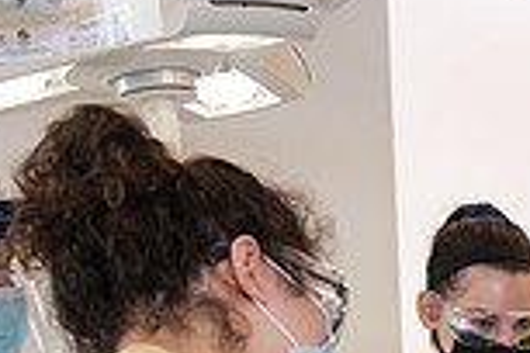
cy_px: 559
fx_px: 1781
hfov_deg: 15.5
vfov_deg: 10.8
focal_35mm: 121
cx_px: 811
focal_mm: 32
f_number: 4
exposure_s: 1/200
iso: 500
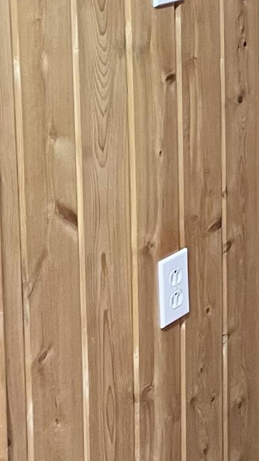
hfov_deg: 9.8
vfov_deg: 18.4
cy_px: -23
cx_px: 550
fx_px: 1379
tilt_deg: -9.0
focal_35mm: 113
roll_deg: -1.1
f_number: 1.6
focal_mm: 5.1
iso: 250
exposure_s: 1/60
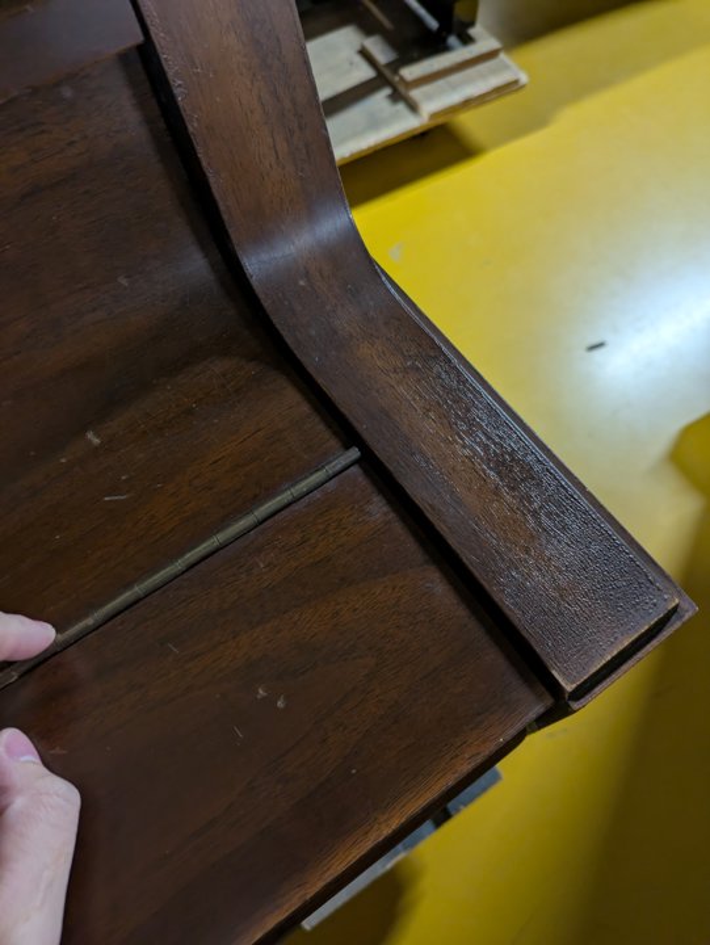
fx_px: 683
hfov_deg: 54.9
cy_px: 472
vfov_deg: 69.4
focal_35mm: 25
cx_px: 355
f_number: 1.89
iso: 165
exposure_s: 1/25
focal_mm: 5.43
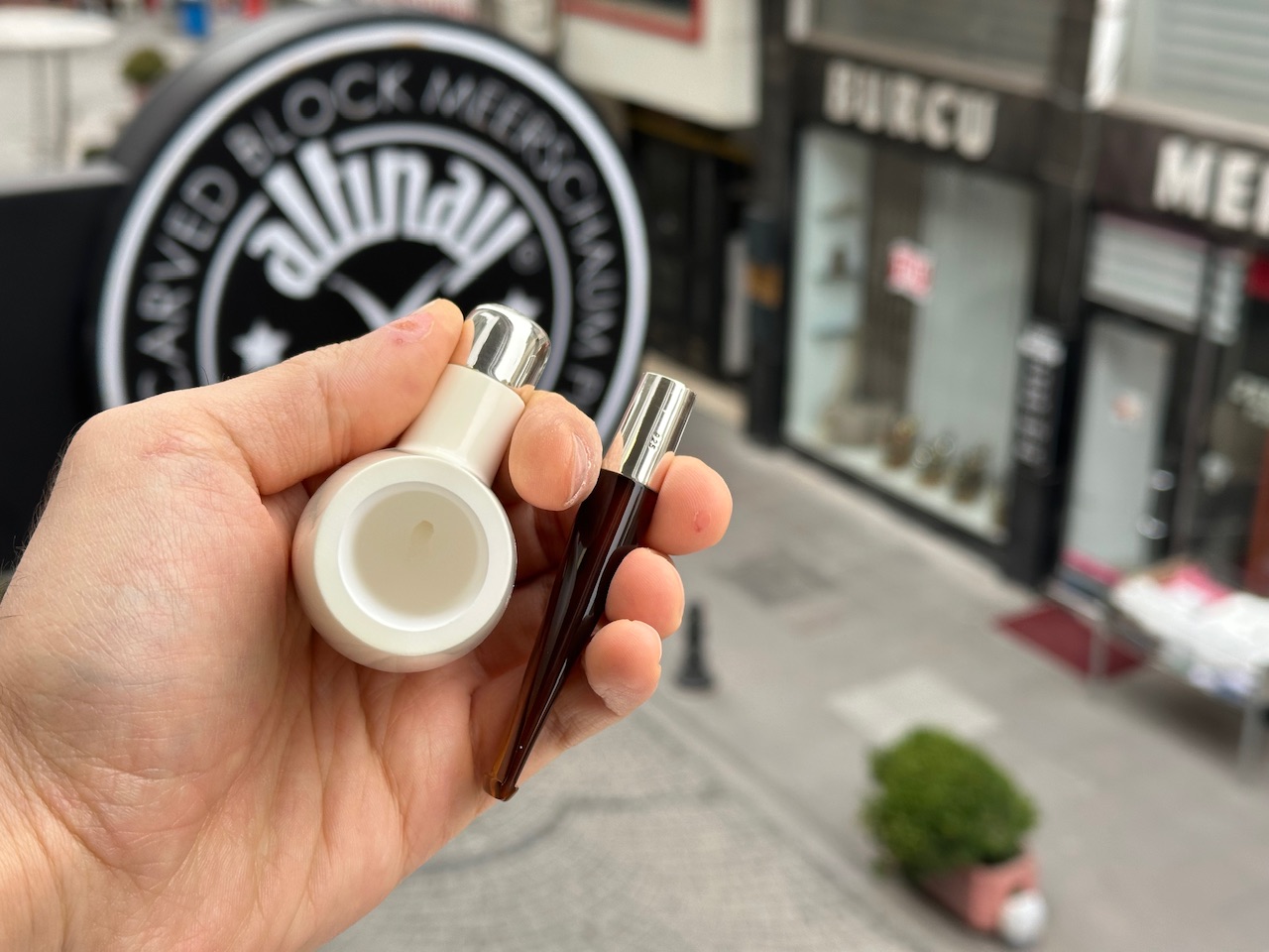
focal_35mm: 48
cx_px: 634
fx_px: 1760
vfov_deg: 30.3
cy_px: 476
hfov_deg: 39.7
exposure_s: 1/549
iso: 64
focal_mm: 6.86
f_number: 1.78
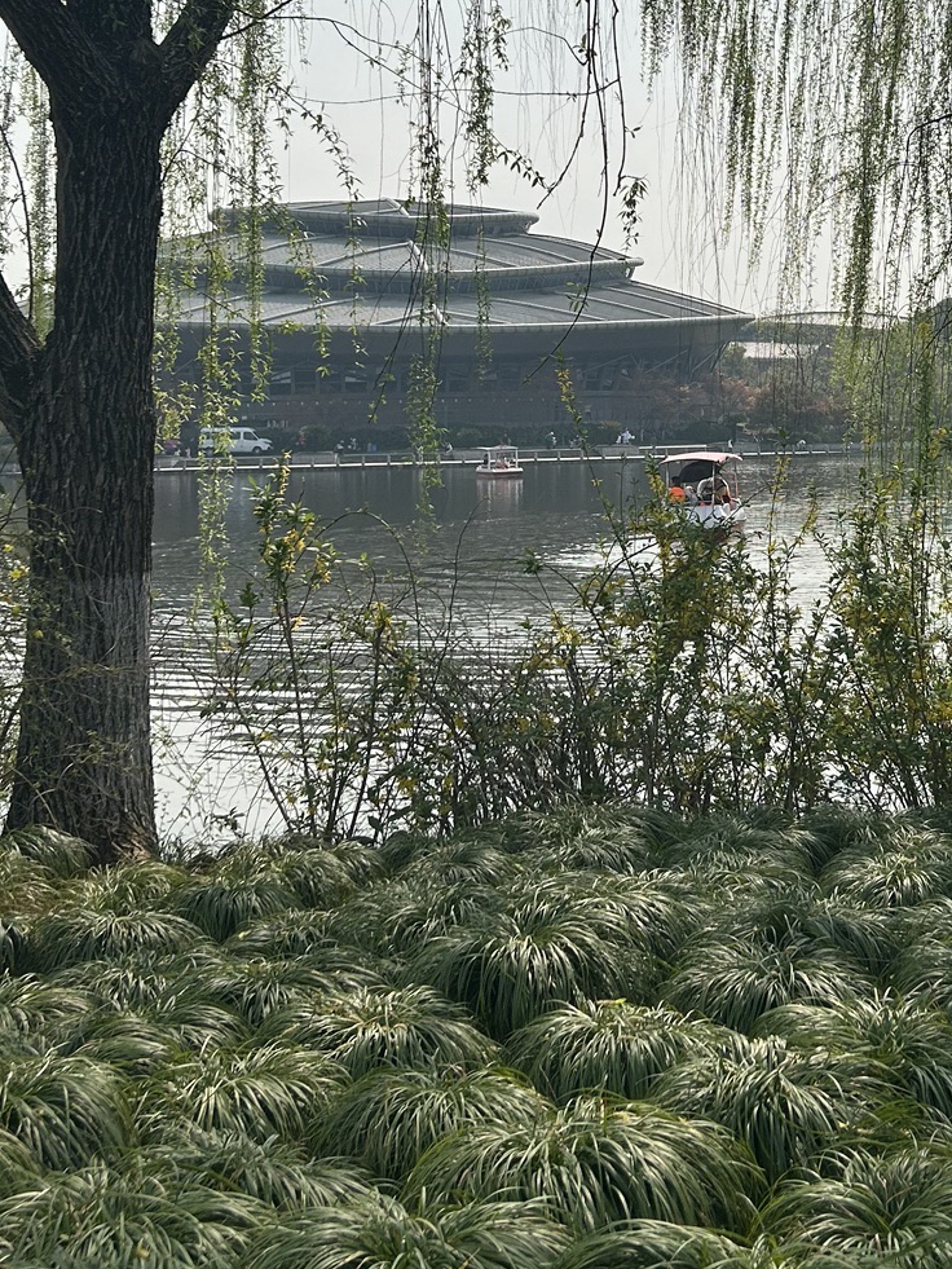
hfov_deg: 27.2
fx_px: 1943
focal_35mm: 53
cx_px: 711
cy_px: 317
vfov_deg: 35.4
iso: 50
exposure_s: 1/7463
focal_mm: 5.7
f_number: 1.5
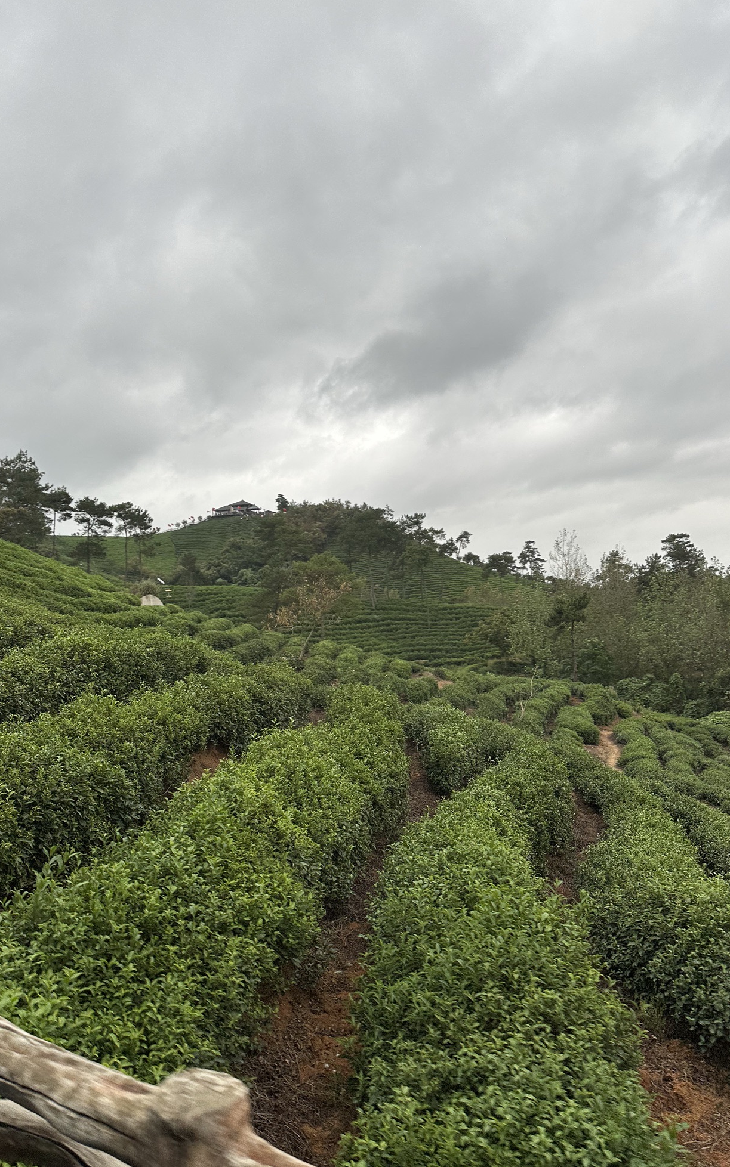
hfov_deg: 47.5
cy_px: 584
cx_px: 335
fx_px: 828
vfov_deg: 70.4
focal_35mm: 26
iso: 80
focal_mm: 6.86
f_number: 1.78
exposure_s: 1/409
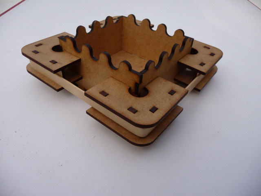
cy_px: 98
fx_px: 211
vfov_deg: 49.7
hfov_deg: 63.4
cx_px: 130
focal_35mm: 28
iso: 100
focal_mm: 4.7
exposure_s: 1/250
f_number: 3.3
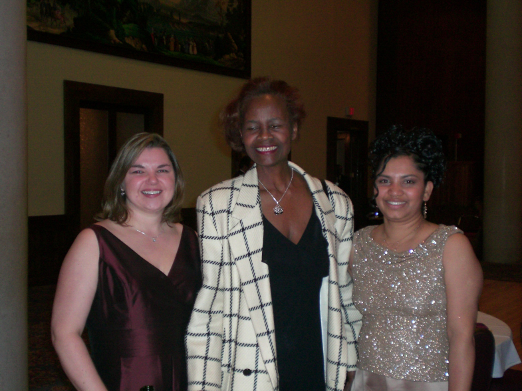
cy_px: 199
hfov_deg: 36.8
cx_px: 257
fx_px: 784
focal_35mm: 52
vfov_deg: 28.0
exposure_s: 1/60
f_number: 3.6
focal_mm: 8.44
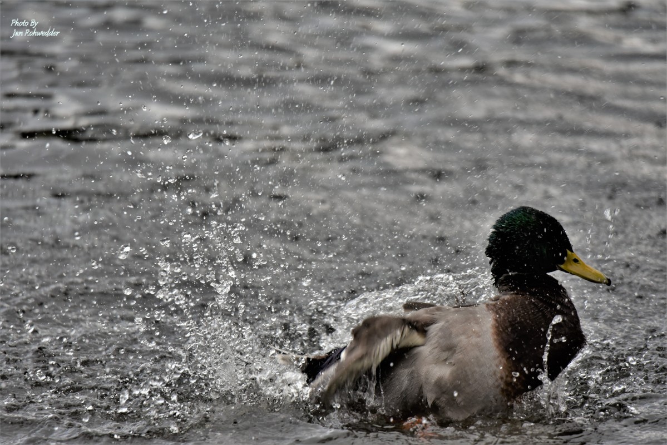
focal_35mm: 600
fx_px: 11119
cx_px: 334
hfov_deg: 3.4
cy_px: 222
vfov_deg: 2.3
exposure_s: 1/640
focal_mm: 600
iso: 2000
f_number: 6.3
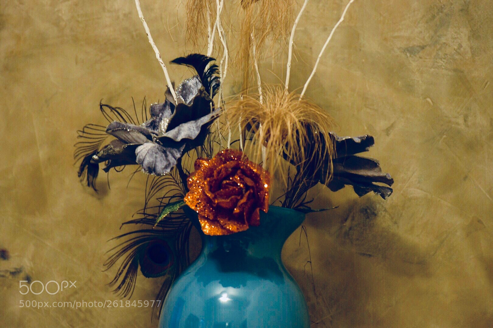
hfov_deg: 19.5
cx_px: 246
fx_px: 1438
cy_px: 164
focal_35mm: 105
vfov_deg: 13.0
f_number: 4.5
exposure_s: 1/15
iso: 250
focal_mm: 105
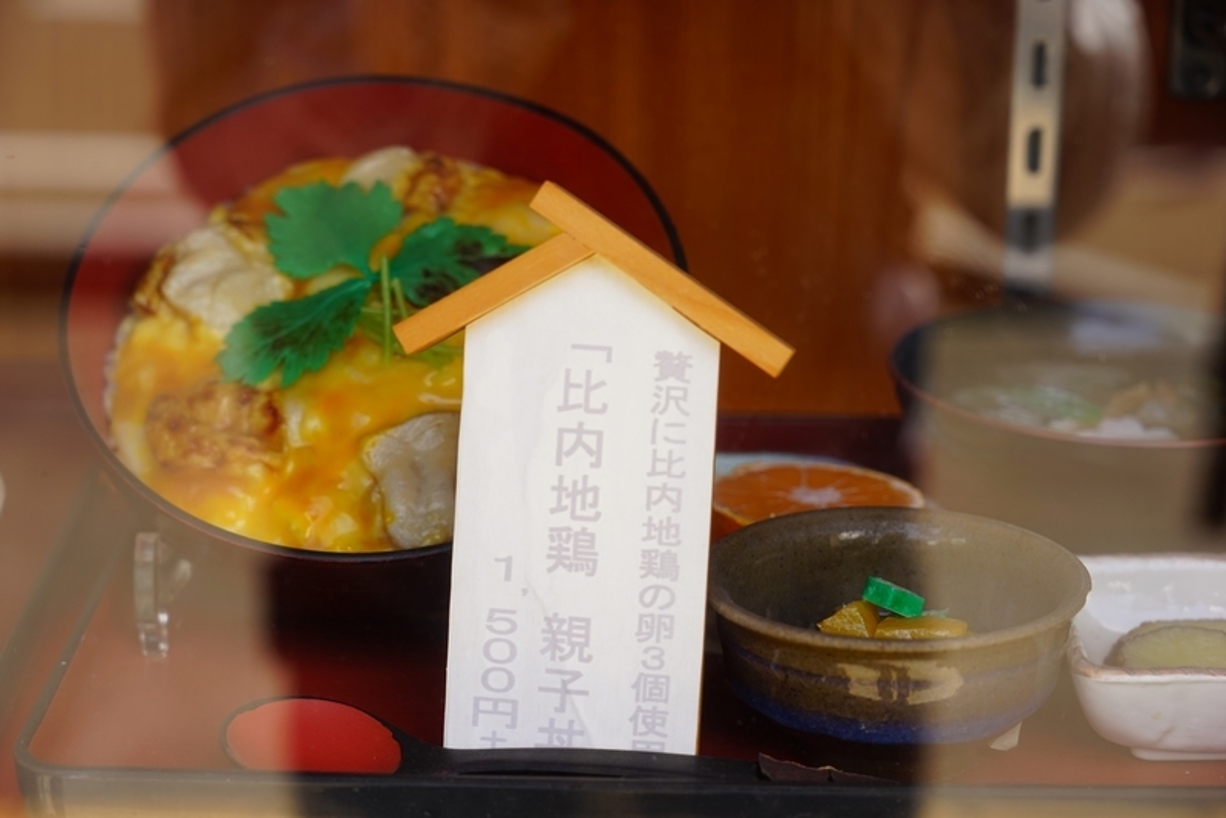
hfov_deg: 26.3
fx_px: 2623
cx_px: 613
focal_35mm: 77
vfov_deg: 17.7
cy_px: 409
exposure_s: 1/125
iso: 100
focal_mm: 77
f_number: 4.5
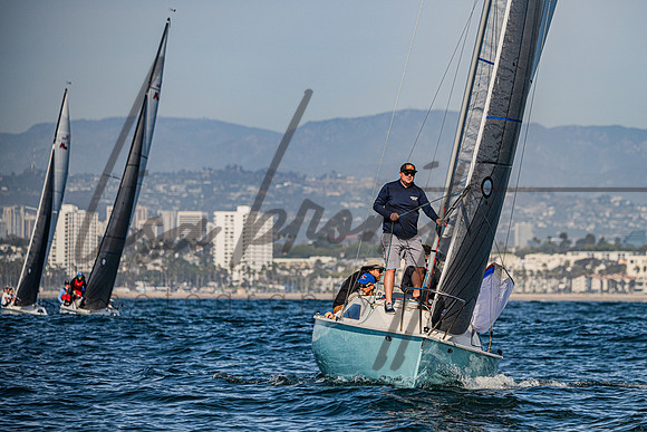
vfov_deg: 5.0
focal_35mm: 273
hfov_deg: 7.5
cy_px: 249
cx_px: 414
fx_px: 4913
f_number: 5.6
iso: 320
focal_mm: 210
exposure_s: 1/3200
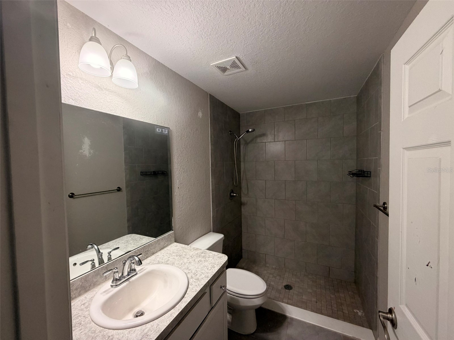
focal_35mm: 14
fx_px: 184
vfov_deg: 85.7
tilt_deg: -2.2
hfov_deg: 102.1
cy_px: 170
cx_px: 227
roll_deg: +1.5
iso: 200
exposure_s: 1/60
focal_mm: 2.22
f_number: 2.2
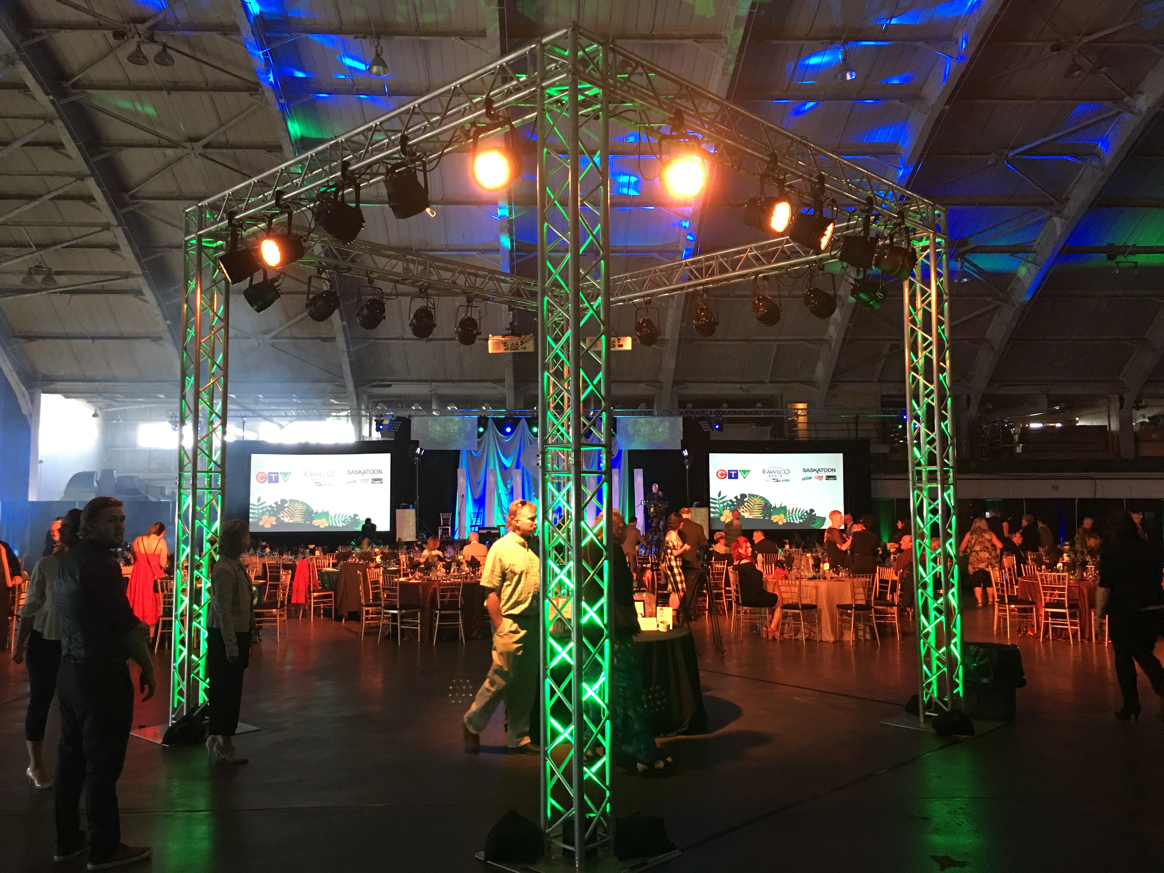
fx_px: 975
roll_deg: -1.0
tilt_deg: +4.9
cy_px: 436
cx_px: 582
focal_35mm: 29
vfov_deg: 48.2
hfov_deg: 61.7
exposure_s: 1/15
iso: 100
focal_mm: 4.15
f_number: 2.2
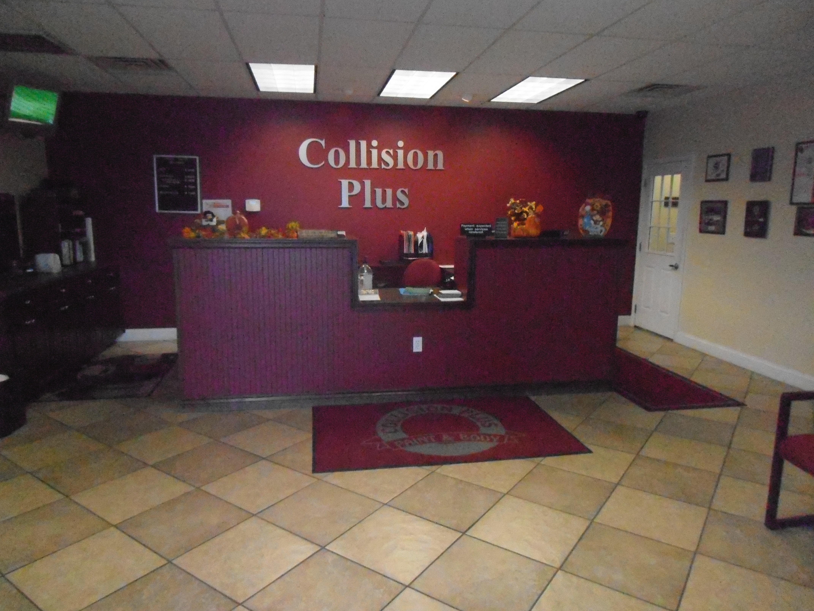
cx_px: 407
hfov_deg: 71.6
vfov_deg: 56.8
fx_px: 564
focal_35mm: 24
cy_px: 306
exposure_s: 1/400
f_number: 3
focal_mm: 4.2
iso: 1600
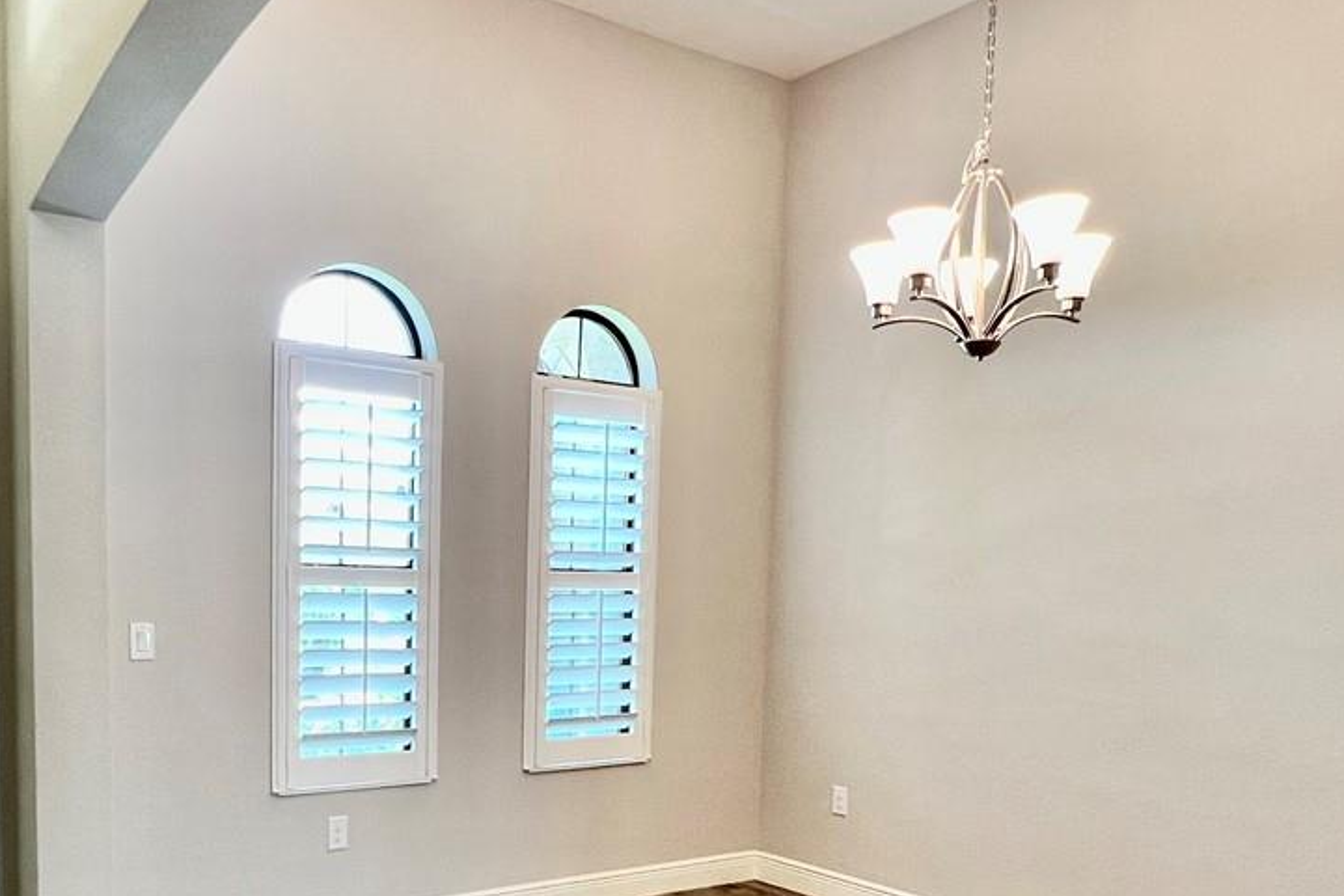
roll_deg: -0.4
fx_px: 1120
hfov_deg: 61.0
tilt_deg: -4.1
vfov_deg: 42.2
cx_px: 500
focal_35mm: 30
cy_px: 678
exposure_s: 1/60
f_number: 1.8
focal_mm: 1.57
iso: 200
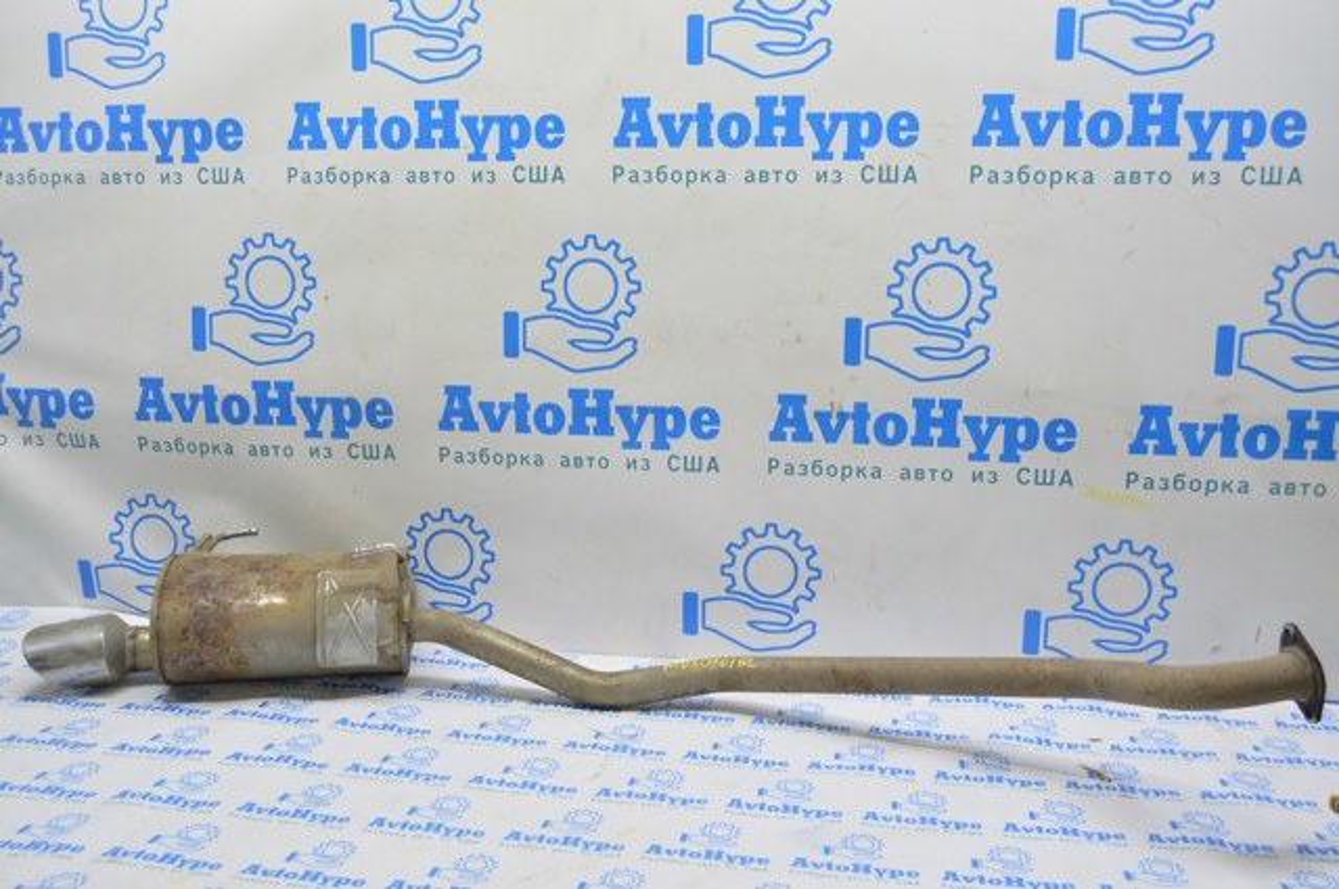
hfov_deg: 55.2
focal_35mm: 34
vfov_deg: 38.3
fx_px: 1282
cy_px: 444
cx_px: 670
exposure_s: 1/20
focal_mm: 23
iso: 400
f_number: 5.6
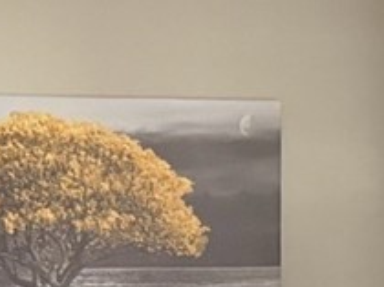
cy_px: 773
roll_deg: +1.0
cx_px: 241
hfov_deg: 10.8
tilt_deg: -12.4
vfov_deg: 7.4
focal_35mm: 183
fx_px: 2028
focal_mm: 6.76
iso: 1000
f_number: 1.78
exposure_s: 1/40
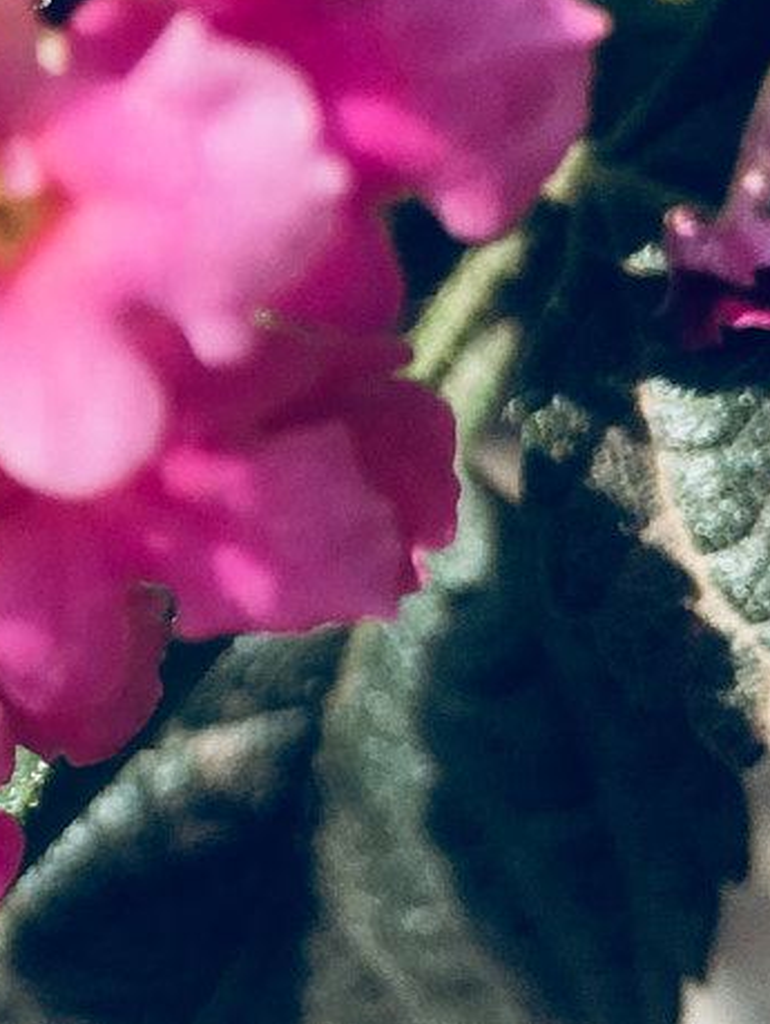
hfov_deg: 14.0
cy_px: 326
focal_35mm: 101
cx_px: -299
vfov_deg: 19.4
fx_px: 2991
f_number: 2.2
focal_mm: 4.15
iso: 25
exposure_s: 1/950
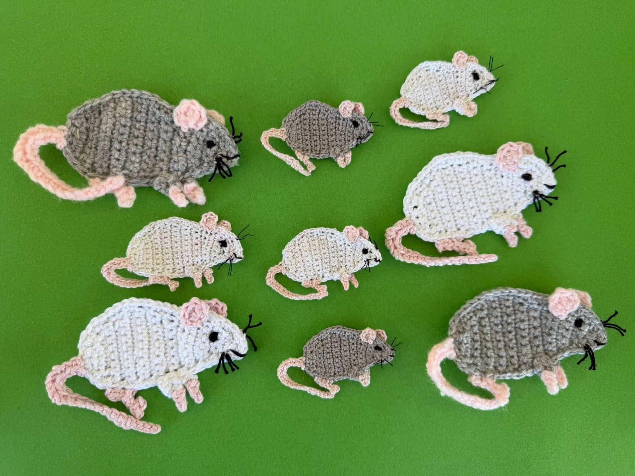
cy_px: 238
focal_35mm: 24
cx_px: 318
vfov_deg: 56.8
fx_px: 440
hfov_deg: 71.6
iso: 50
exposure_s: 1/141
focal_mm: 6.8
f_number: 1.8
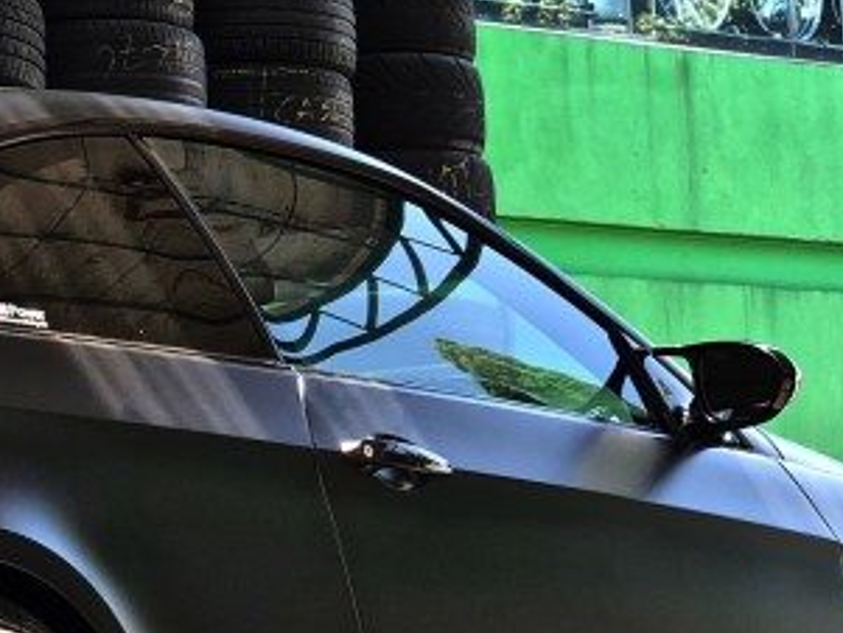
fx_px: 4312
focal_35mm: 177
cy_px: 434
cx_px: -157
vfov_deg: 8.4
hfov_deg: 11.0
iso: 20
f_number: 2.4
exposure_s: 1/53
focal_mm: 6
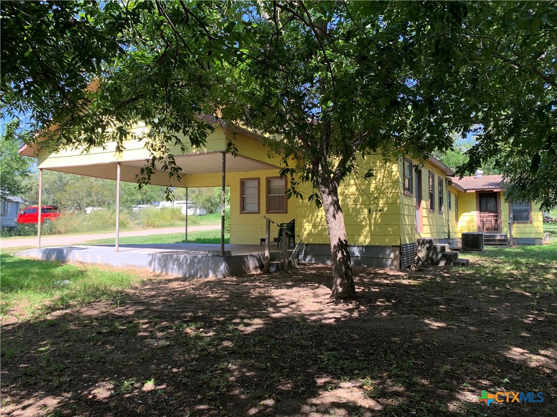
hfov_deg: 67.3
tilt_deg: +4.9
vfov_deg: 53.1
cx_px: 278
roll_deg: -1.4
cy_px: 208
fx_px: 418
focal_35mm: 26
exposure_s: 1/280
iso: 25
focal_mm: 4.25
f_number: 1.8
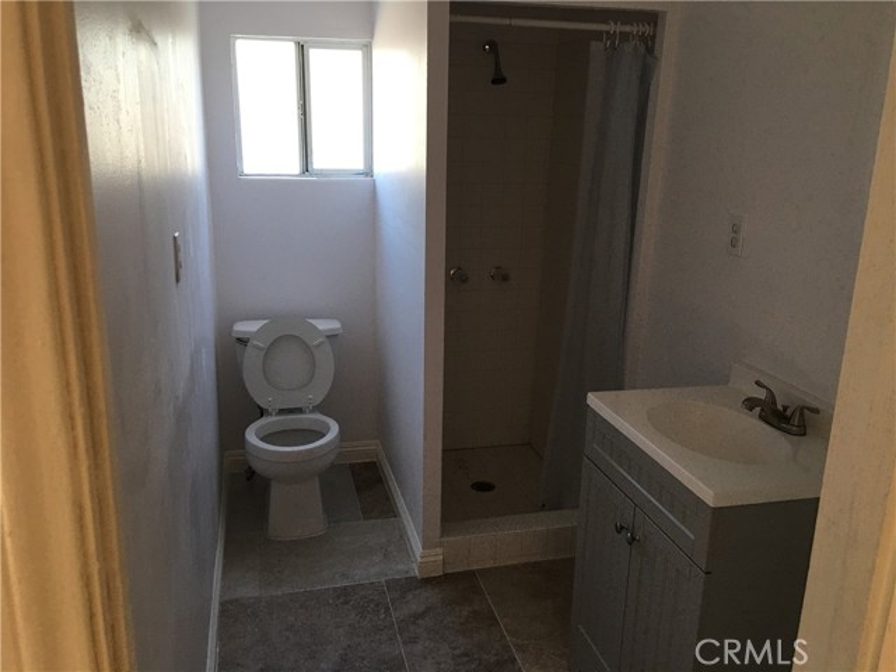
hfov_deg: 61.7
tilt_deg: -14.6
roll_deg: -1.1
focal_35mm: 29
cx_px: 448
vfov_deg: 48.2
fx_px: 751
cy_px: 336
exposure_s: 1/30
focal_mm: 4.15
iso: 40
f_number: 2.2
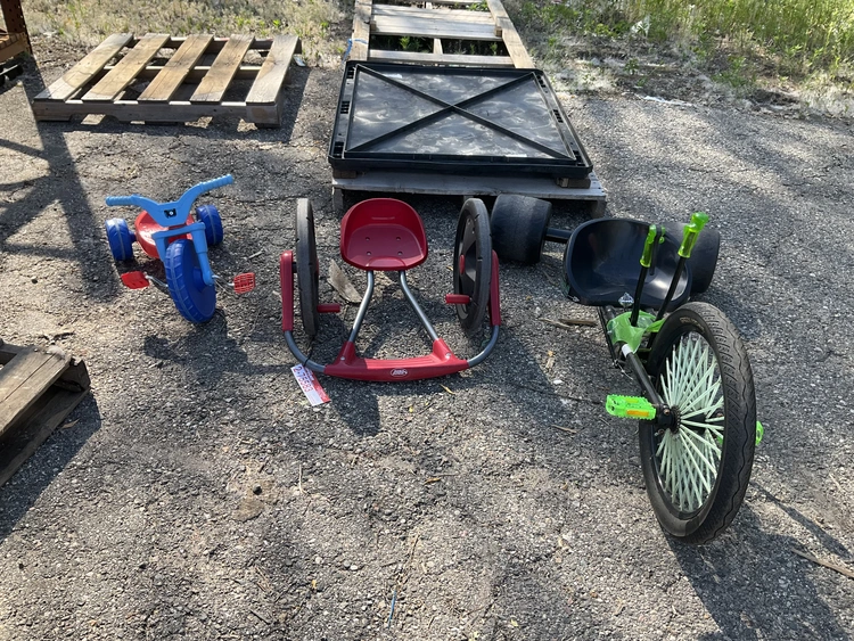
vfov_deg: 48.3
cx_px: 427
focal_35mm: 29
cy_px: 320
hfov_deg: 61.6
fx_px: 716
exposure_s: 1/491
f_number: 1.8
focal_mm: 3
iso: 25
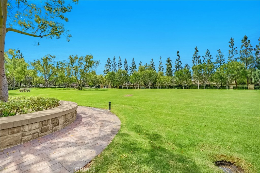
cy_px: 86
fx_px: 108
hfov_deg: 100.4
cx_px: 130
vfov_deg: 77.3
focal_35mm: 15
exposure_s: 1/2000
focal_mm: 10
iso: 1250
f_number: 11
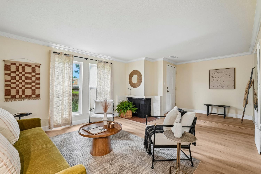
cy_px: 87
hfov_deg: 96.8
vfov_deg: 73.7
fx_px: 116
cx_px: 130
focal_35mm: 16
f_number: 8
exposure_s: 1/6
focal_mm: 16
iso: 400
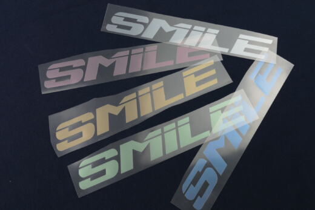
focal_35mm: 39
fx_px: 341
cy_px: 105
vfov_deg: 34.2
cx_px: 158
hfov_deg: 49.5
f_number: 7.1
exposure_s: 1/80
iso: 250
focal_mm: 14.24
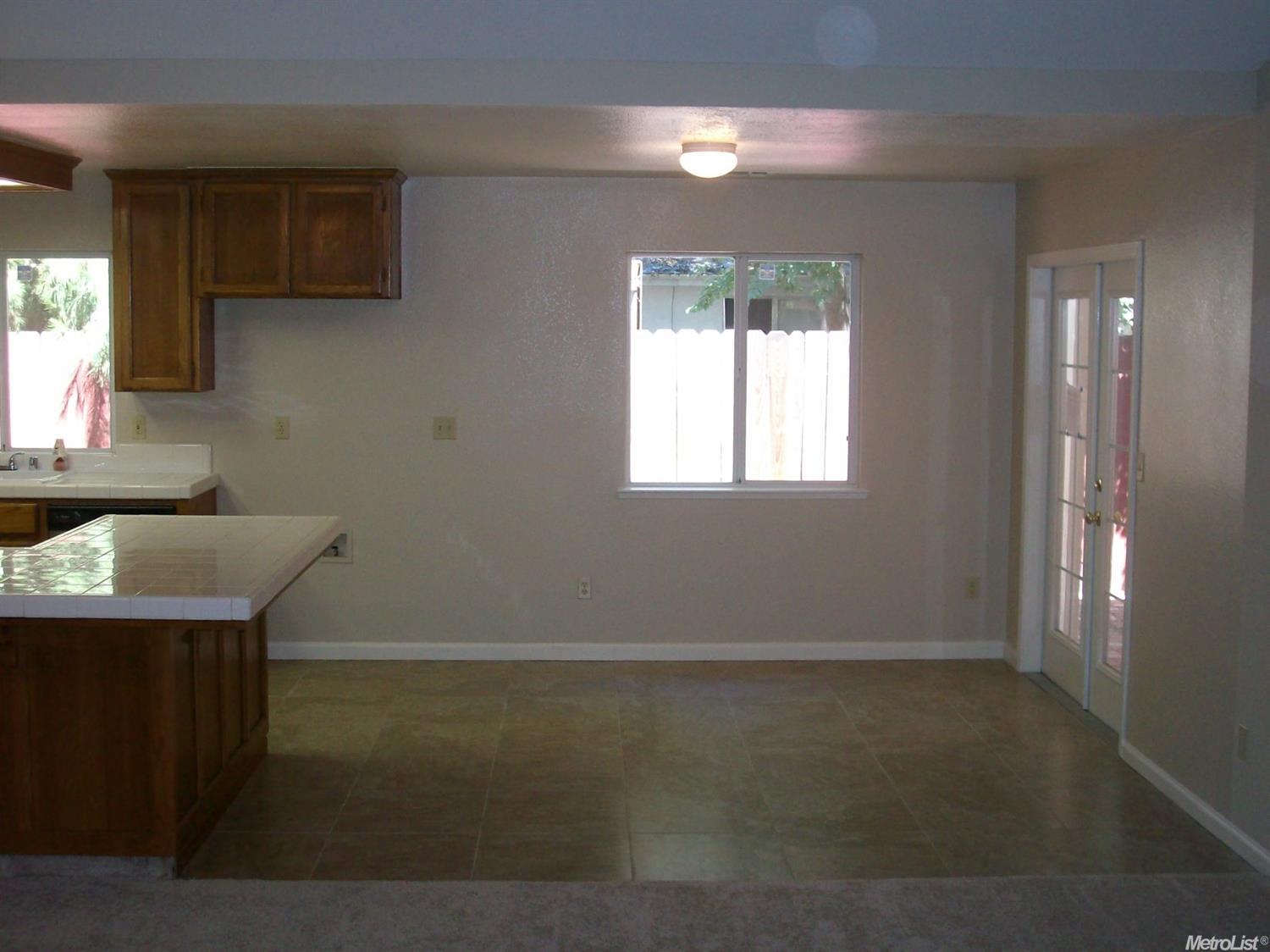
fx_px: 1650
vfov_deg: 32.2
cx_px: 635
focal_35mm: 45
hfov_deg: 42.1
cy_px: 476
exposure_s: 1/47.1
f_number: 3.1
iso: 137
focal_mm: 7.46
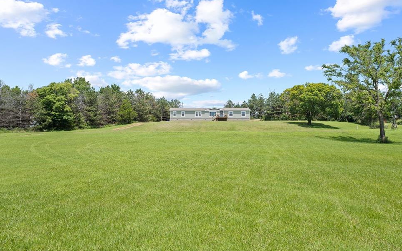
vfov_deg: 46.7
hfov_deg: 69.3
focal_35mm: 27
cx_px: 207
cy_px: 114
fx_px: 291
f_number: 9
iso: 250
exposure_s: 1/100
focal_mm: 24.5
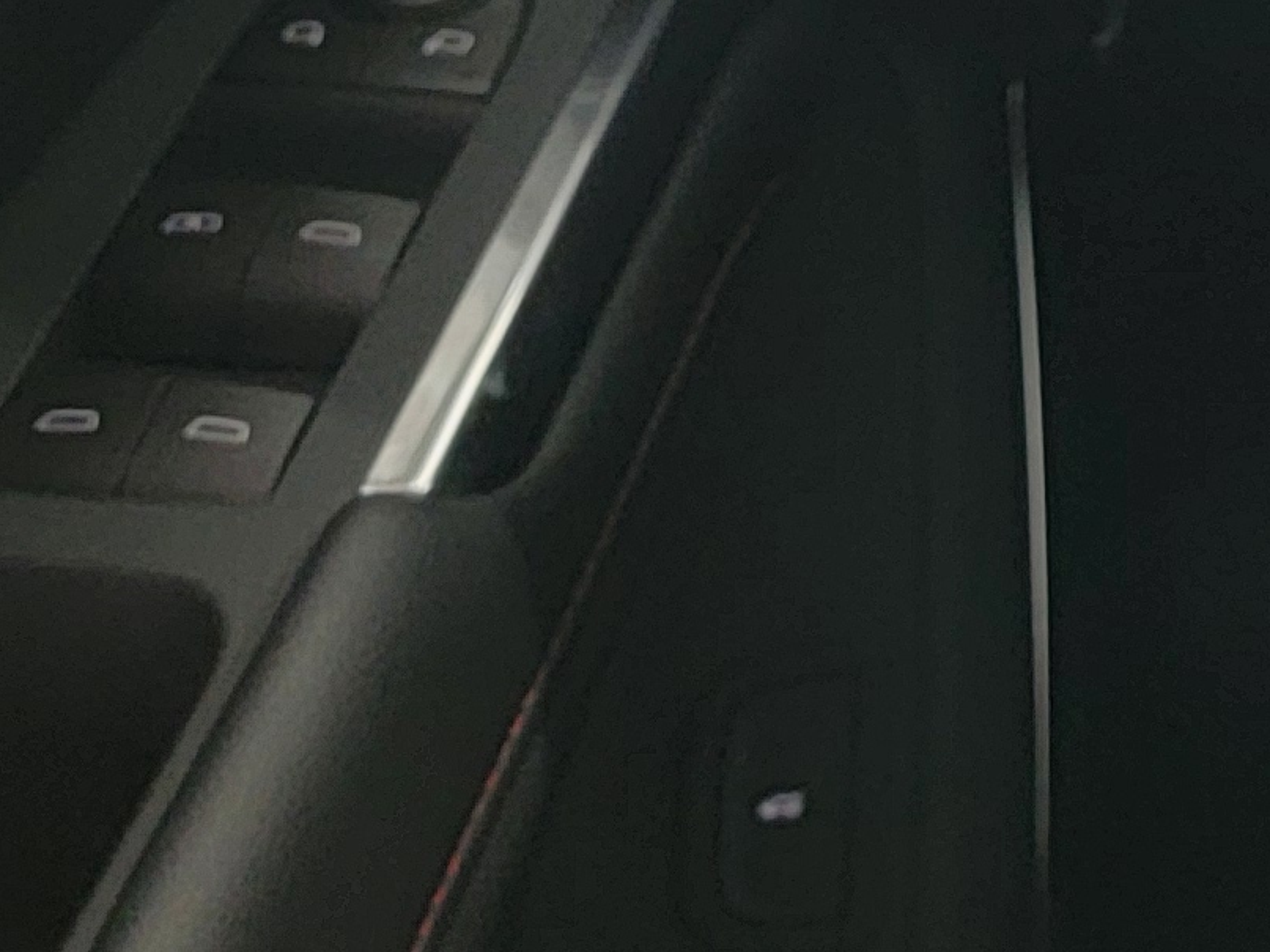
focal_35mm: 119
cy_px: -916
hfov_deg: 14.2
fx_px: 4365
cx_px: 2461
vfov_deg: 11.3
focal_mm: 6.7
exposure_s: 1/40
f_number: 1.8
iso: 200
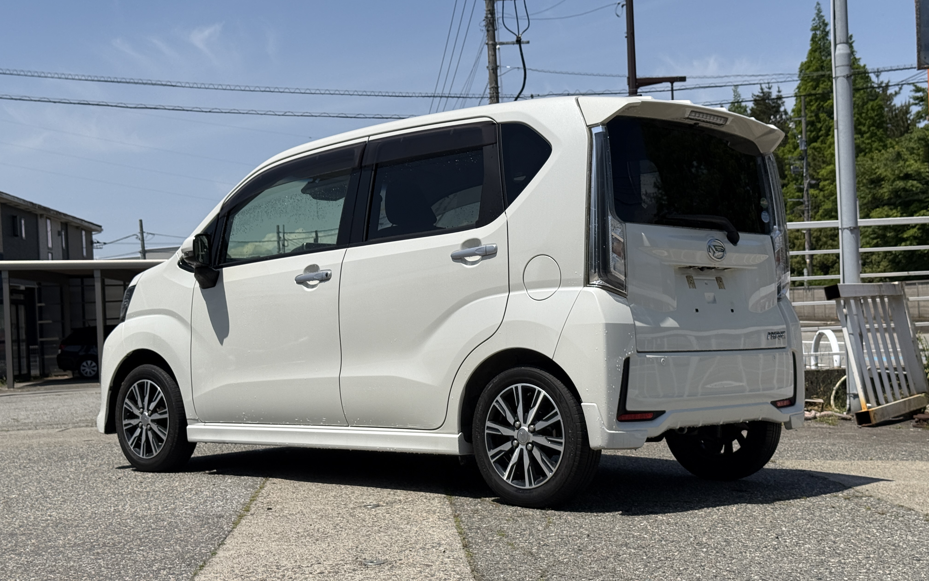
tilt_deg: +0.3
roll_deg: +3.5
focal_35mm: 51
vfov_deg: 25.3
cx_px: 465
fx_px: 1291
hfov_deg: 39.6
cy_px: 308
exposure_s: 1/8772
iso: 64
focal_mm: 6.76
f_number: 1.78
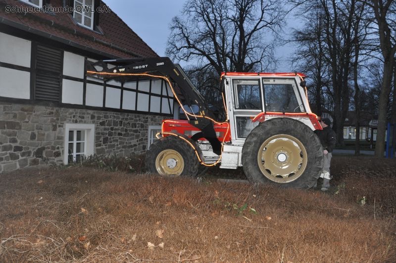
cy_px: 132
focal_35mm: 32
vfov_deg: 41.6
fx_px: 346
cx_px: 198
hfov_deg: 59.6
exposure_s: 1/60
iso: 800
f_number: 3.8
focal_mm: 21
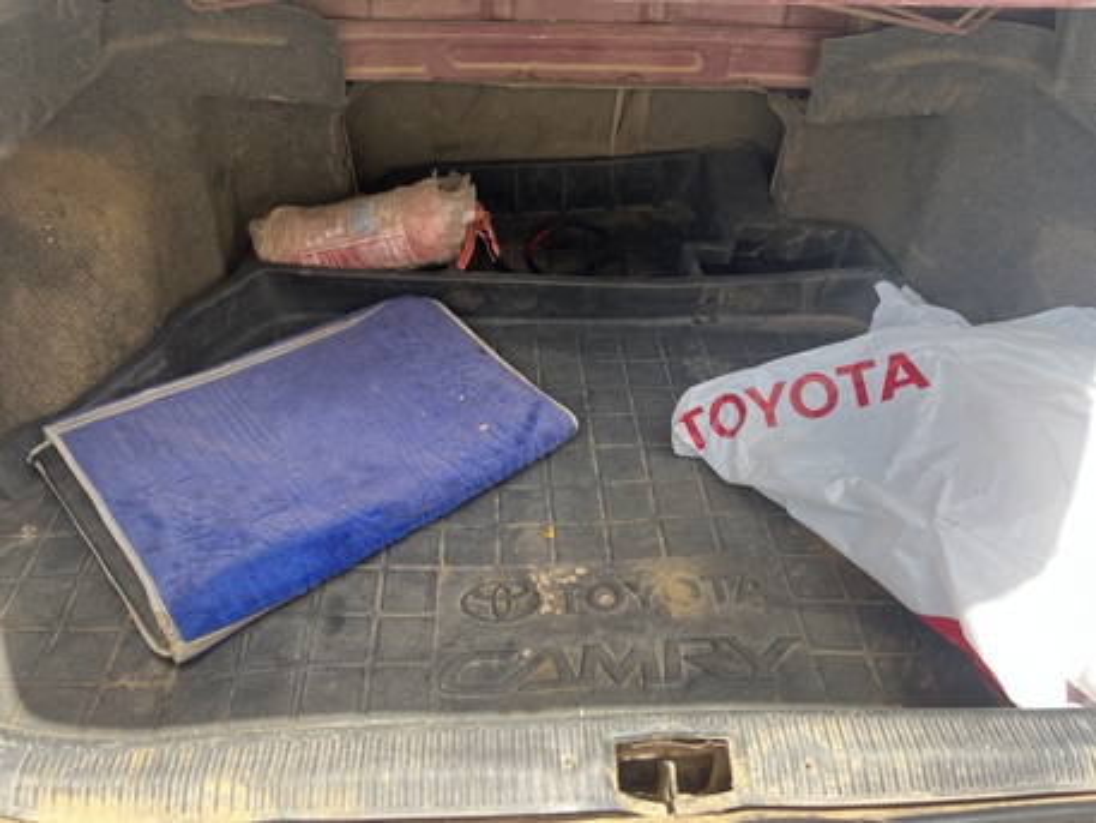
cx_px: 548
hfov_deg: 67.3
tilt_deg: -37.5
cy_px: 412
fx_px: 823
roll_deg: -3.6
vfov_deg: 53.1
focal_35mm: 26
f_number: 1.5
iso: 50
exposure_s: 1/632
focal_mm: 5.7
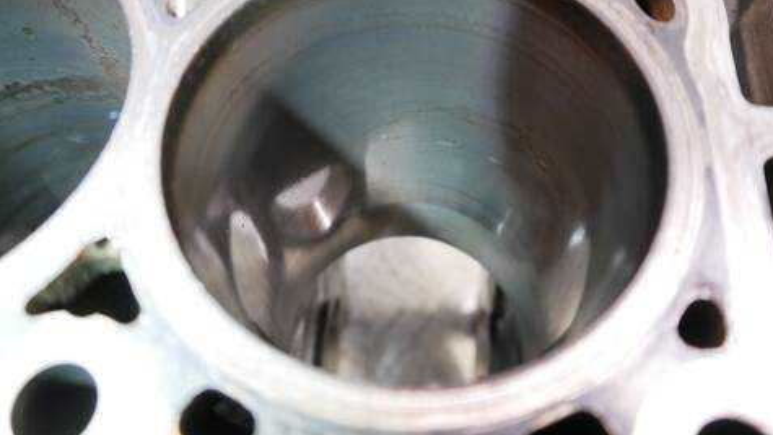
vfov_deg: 35.4
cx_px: 389
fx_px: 676
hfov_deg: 59.5
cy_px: 158
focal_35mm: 33
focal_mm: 15
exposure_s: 1/80
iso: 3200
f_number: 3.6
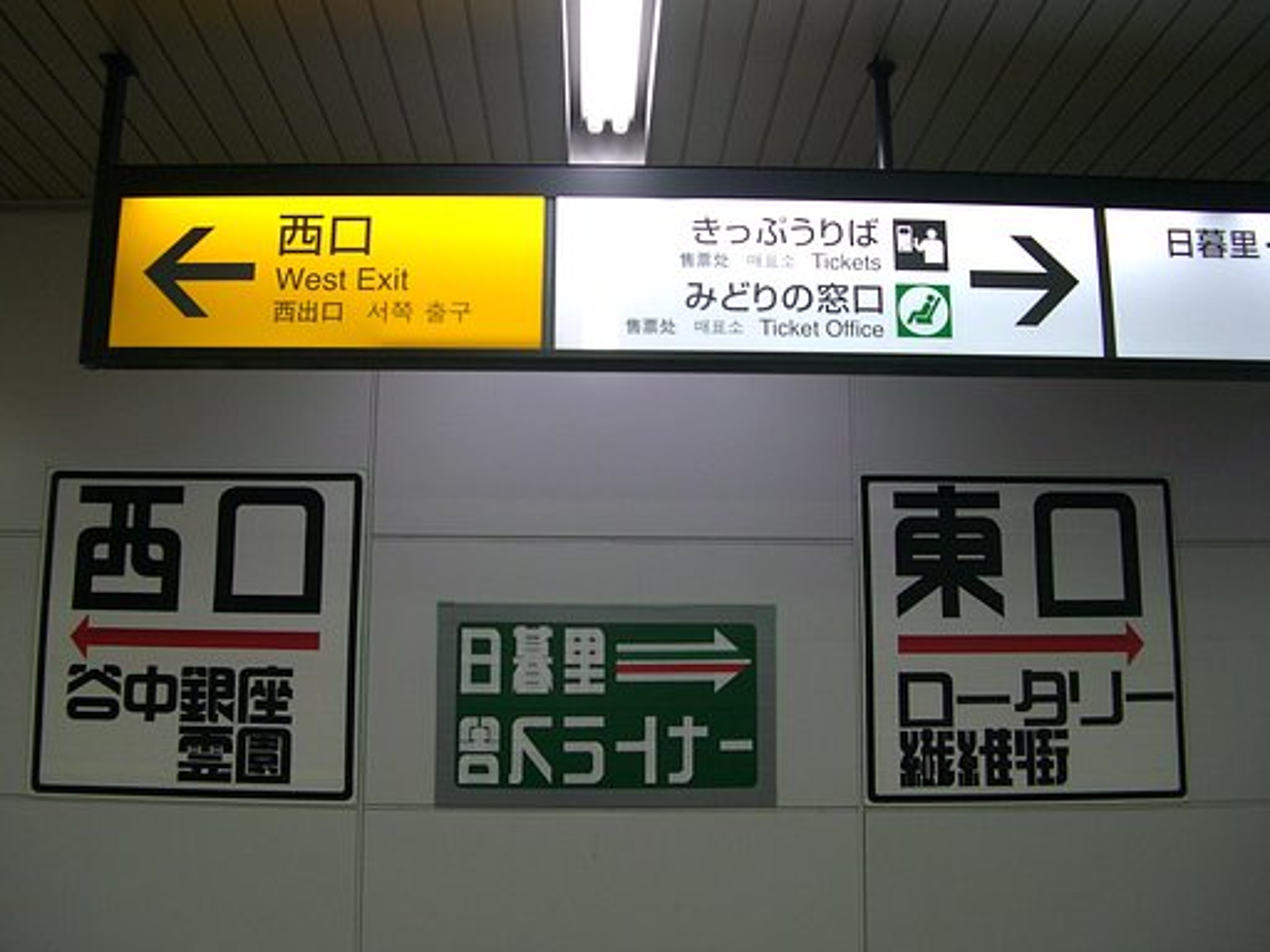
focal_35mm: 38
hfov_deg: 49.0
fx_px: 1394
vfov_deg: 37.7
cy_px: 476
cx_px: 635
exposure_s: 1/125
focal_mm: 7.9
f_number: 2.8
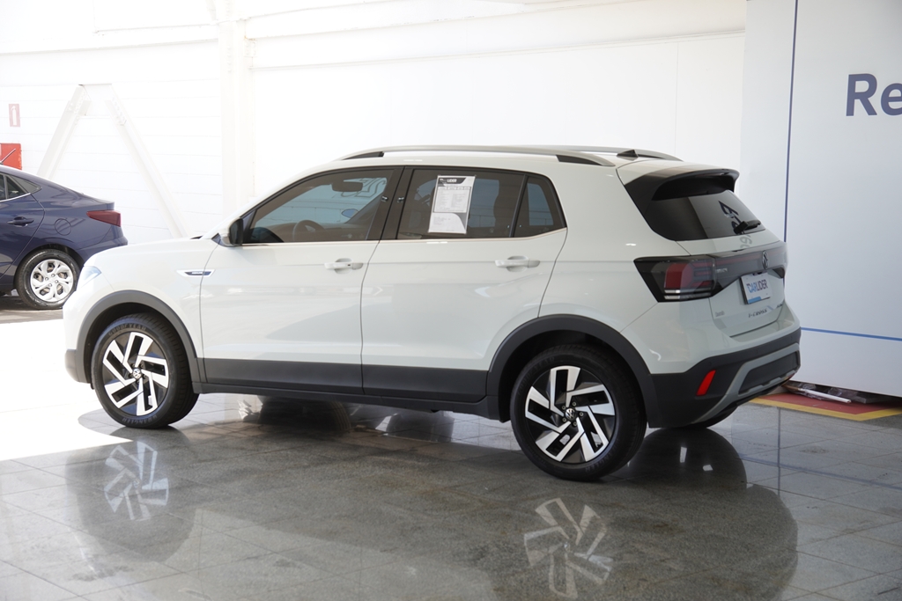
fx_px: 1466
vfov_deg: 23.2
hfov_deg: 34.2
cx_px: 451
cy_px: 300
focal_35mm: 58
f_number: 4
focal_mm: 39
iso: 125
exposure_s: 1/125
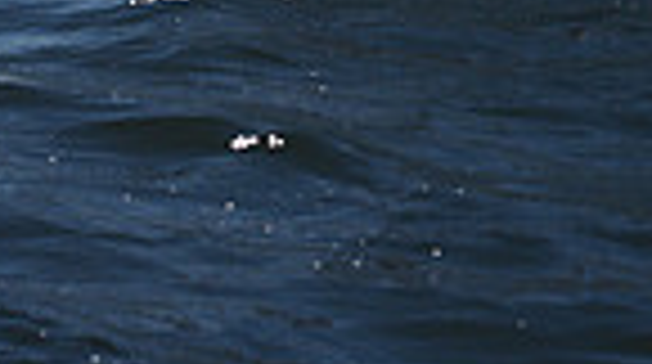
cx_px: 735
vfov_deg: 3.9
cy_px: -903
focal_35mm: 294
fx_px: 5074
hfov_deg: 7.3
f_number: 5.6
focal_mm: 70
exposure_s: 1/800
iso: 200
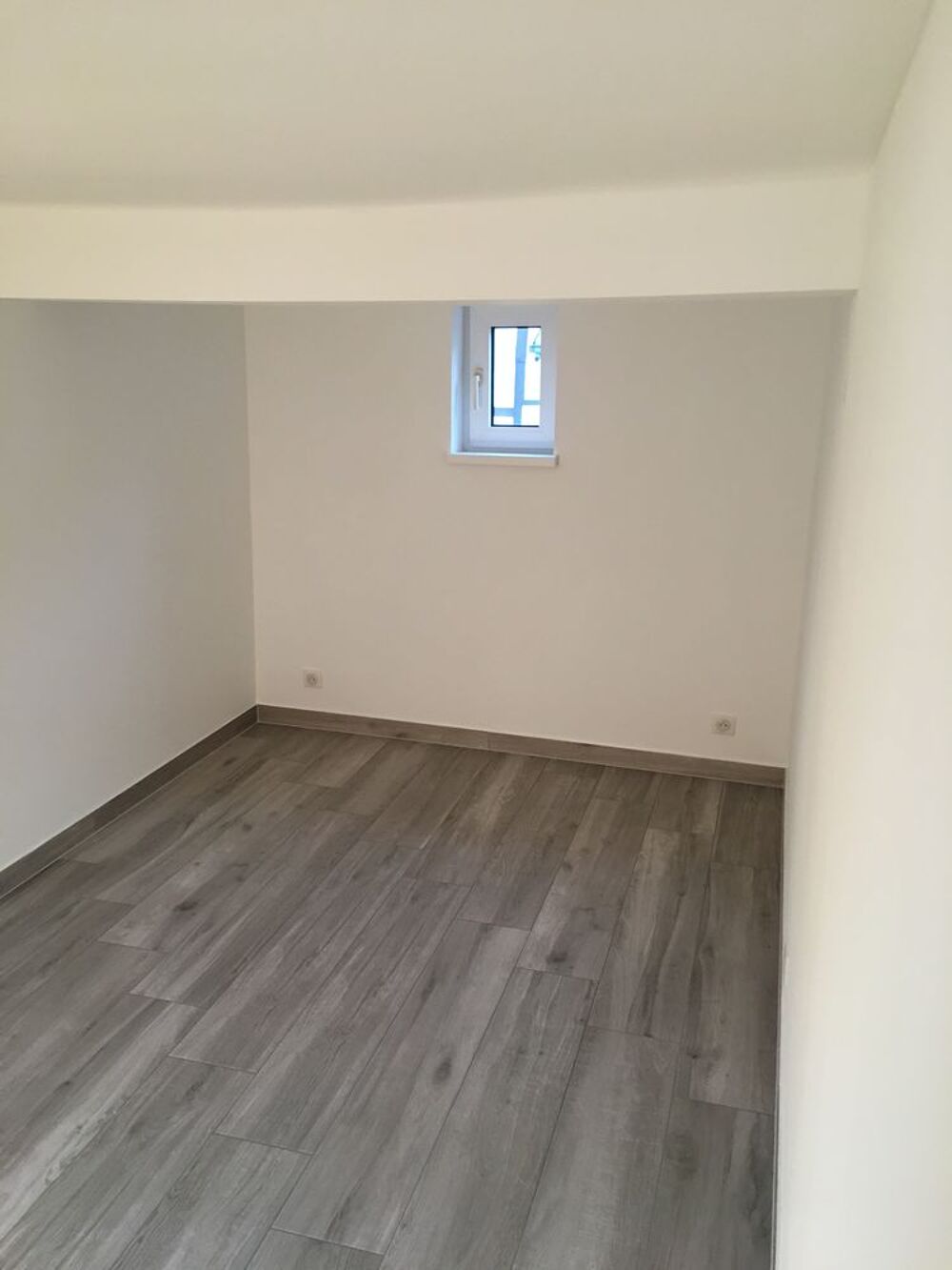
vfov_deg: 61.7
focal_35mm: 29
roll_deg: -1.1
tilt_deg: -15.4
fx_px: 1063
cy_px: 635
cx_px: 476
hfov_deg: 48.2
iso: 125
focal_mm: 4.15
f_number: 2.2
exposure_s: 1/33
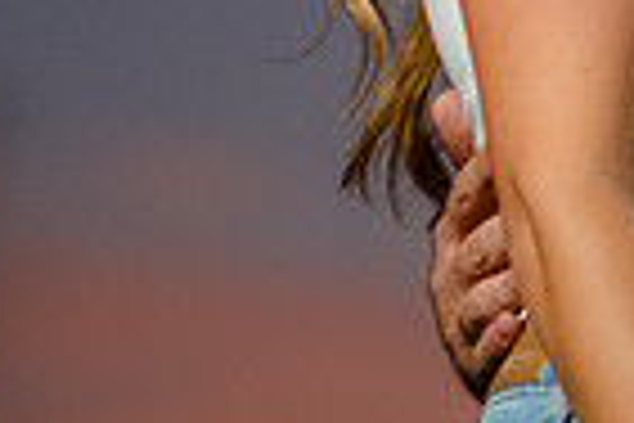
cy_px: -430
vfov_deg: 1.7
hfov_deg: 2.5
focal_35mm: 821
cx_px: 1241
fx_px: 14458
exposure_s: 1/250
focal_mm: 200
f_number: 4
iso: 400
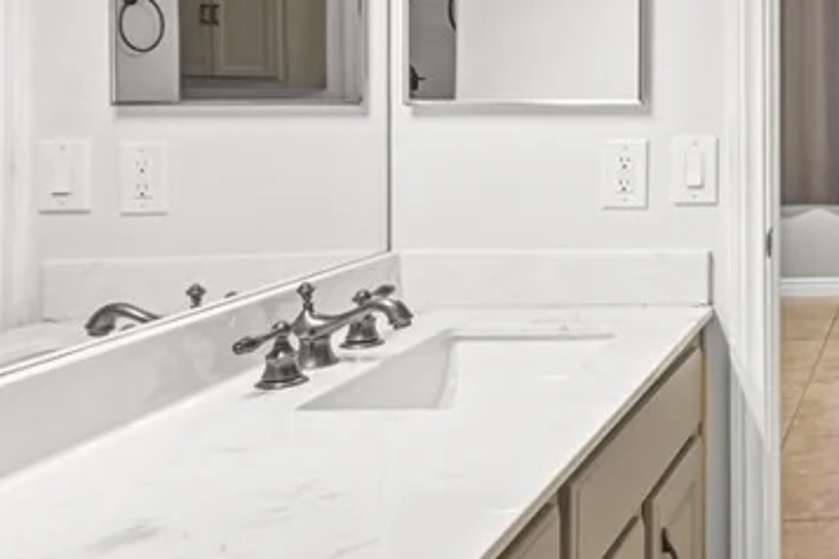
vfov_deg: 29.3
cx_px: 1046
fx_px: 1035
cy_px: 83
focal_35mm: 44
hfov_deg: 34.0
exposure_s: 1
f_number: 8
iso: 500
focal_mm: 15.5
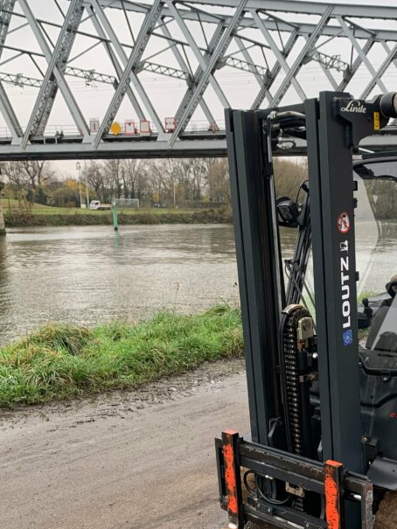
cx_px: 298
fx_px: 673
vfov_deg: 41.8
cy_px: 388
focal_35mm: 44
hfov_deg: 32.3
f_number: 1.8
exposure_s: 1/122
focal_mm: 4.25
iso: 25
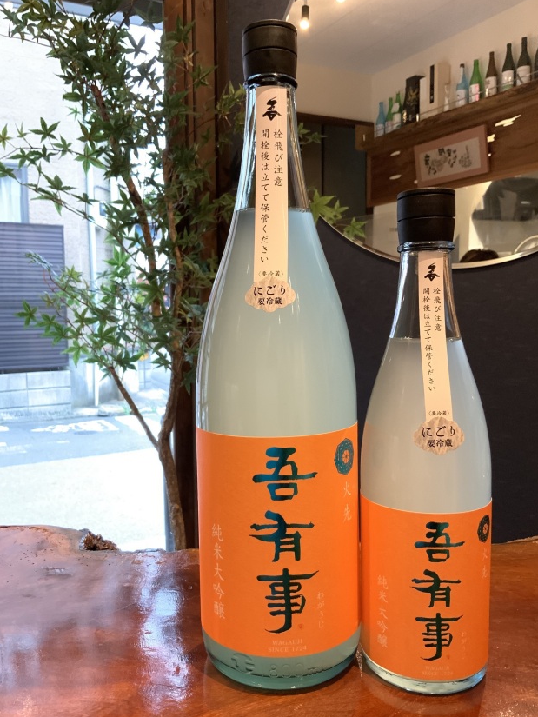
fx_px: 622
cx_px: 262
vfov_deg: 60.0
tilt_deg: -5.0
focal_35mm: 30
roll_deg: +0.8
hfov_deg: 46.8
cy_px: 361
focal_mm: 3
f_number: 1.8
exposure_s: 1/33
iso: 250
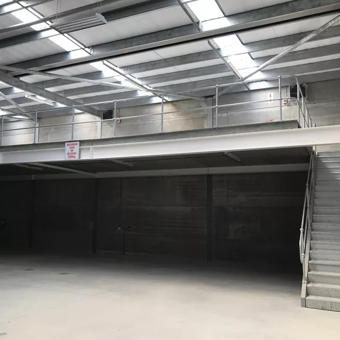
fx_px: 378
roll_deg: +0.4
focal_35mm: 34
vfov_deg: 48.4
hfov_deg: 48.4
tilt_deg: +8.5
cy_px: 172
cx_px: 154
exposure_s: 1/244
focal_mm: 3.99
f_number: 1.8
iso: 20
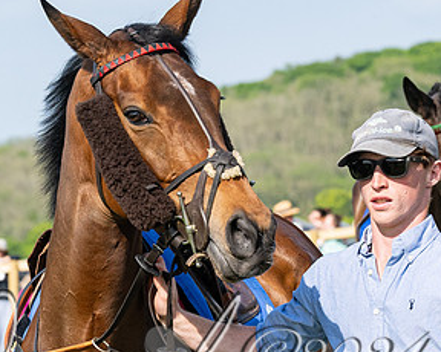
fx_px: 3952
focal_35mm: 303
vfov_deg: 5.1
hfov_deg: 6.4
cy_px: 203
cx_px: 241
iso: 400
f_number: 5
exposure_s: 1/2500
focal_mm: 80
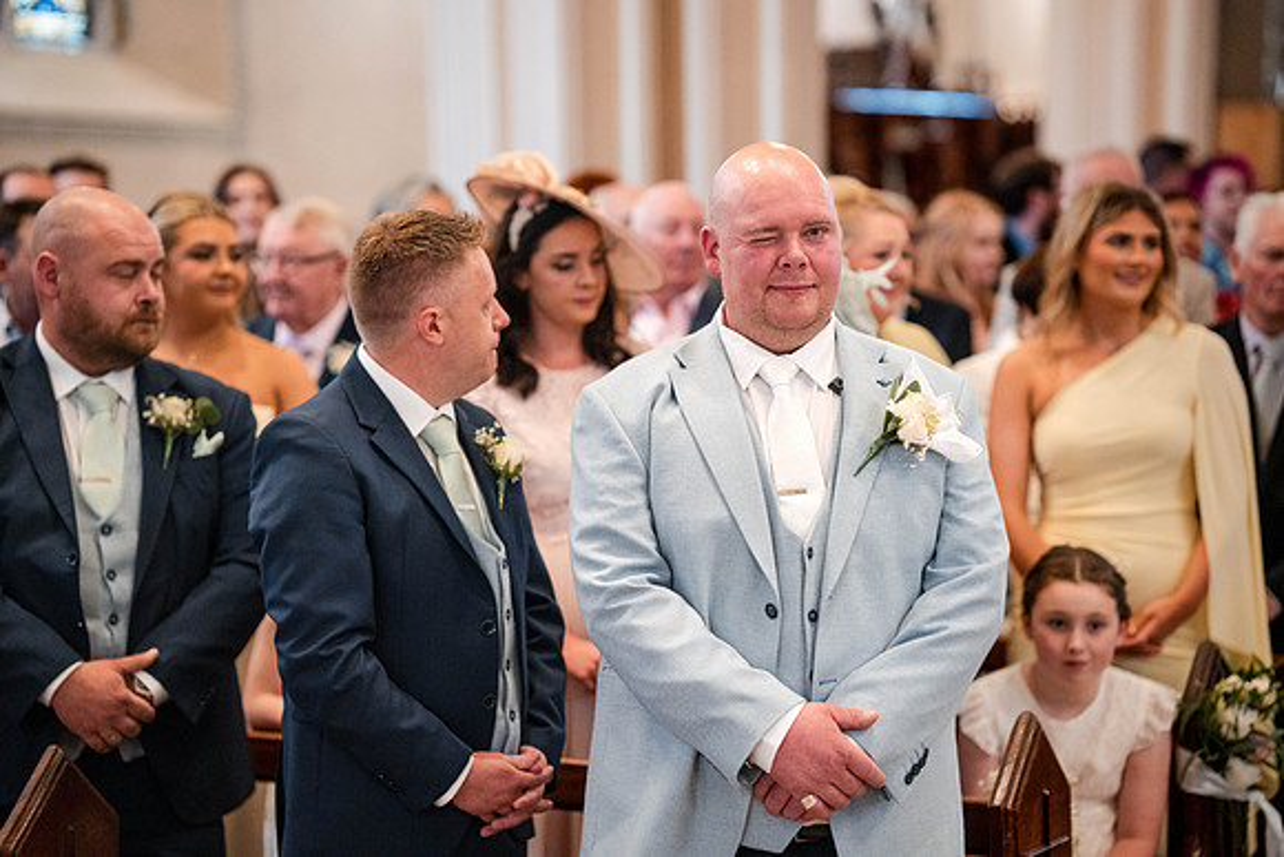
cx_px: 642
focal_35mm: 85
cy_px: 428
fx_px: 3032
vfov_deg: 16.1
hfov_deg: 23.9
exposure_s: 1/500
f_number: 2
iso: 5000
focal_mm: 85
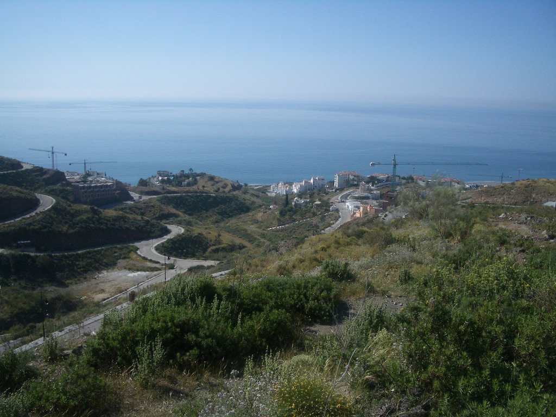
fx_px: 562
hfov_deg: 52.6
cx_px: 278
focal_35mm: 35
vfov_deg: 40.7
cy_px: 208
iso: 50
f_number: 4.3
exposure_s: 1/800
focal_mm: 5.8
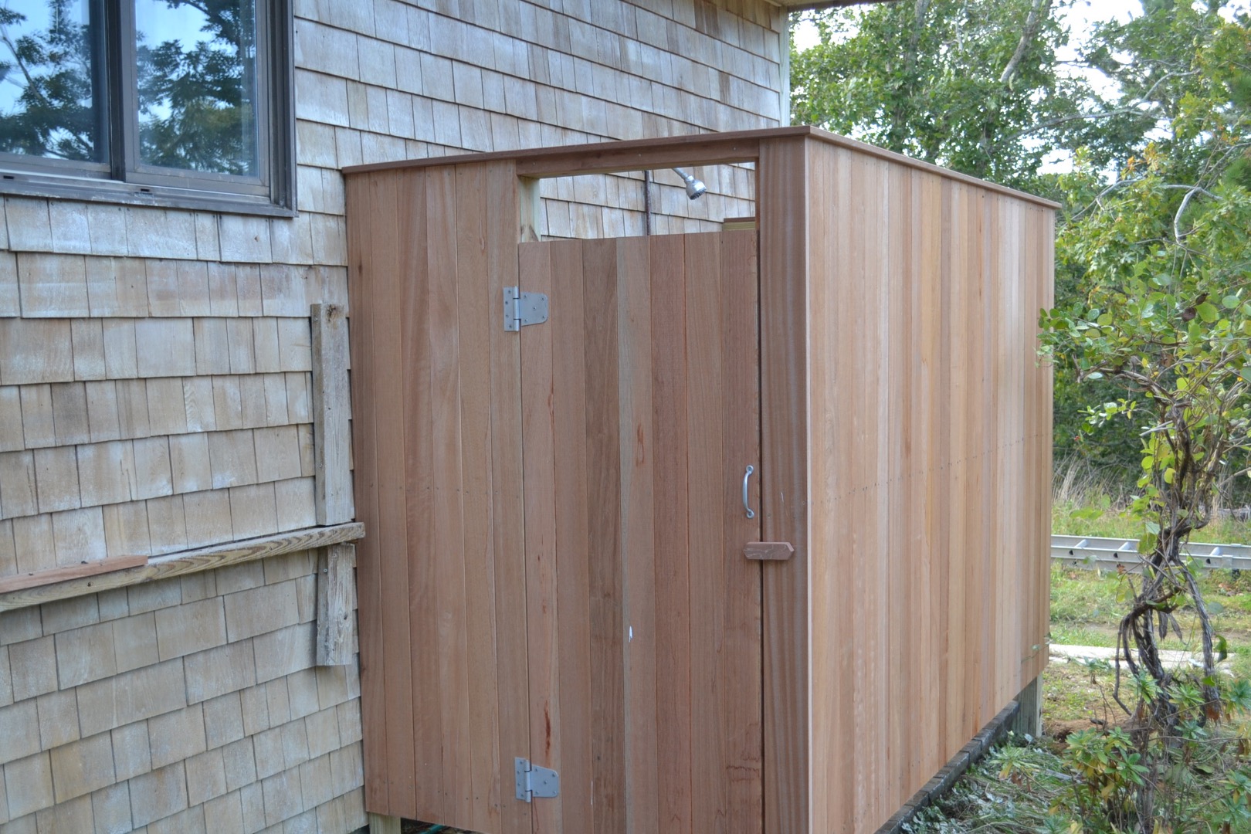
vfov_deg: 34.2
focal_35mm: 39
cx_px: 626
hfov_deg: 49.6
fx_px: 1355
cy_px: 417
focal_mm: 26
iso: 400
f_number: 5
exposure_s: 1/100
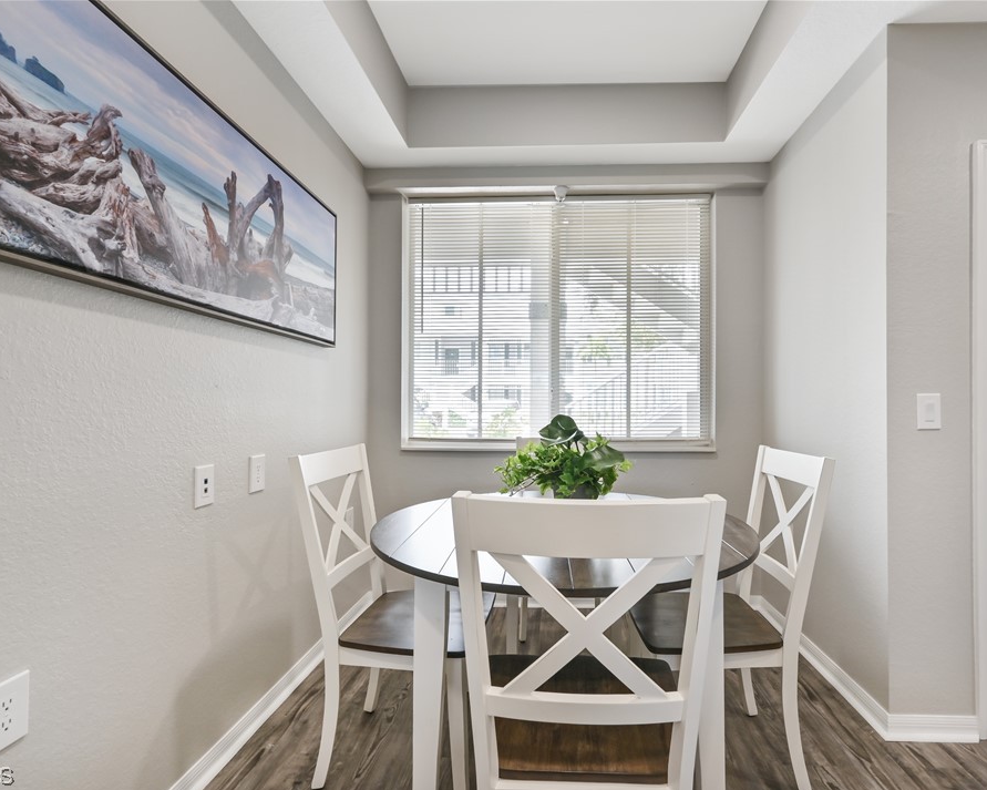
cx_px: 485
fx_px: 467
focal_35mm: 16
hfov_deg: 93.1
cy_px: 399
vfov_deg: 80.4
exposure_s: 1/60
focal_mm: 14
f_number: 10
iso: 160
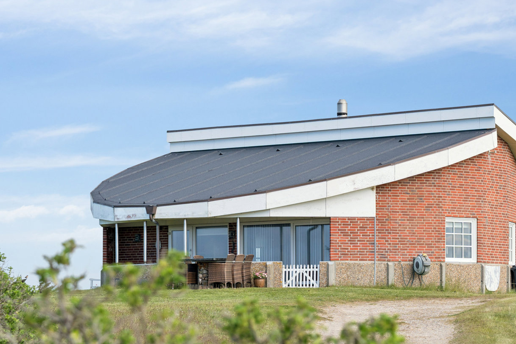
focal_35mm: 169
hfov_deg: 12.2
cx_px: 298
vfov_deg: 8.1
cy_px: 202
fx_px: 2422
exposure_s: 1/1250
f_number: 5
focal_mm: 107
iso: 400
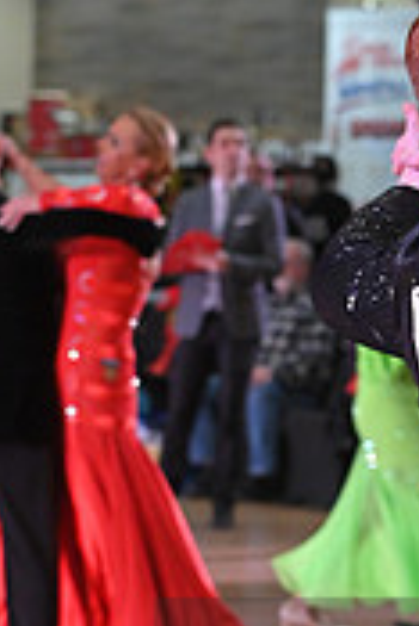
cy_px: 719
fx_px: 5471
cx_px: 650
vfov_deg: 6.5
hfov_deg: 4.4
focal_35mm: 314
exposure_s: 1/320
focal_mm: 95
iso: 2500
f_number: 5
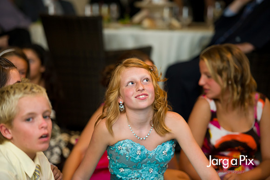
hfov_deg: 14.7
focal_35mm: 140
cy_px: 90
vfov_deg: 9.8
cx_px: 135
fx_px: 1049
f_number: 2.8
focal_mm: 140
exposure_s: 1/50
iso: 1600
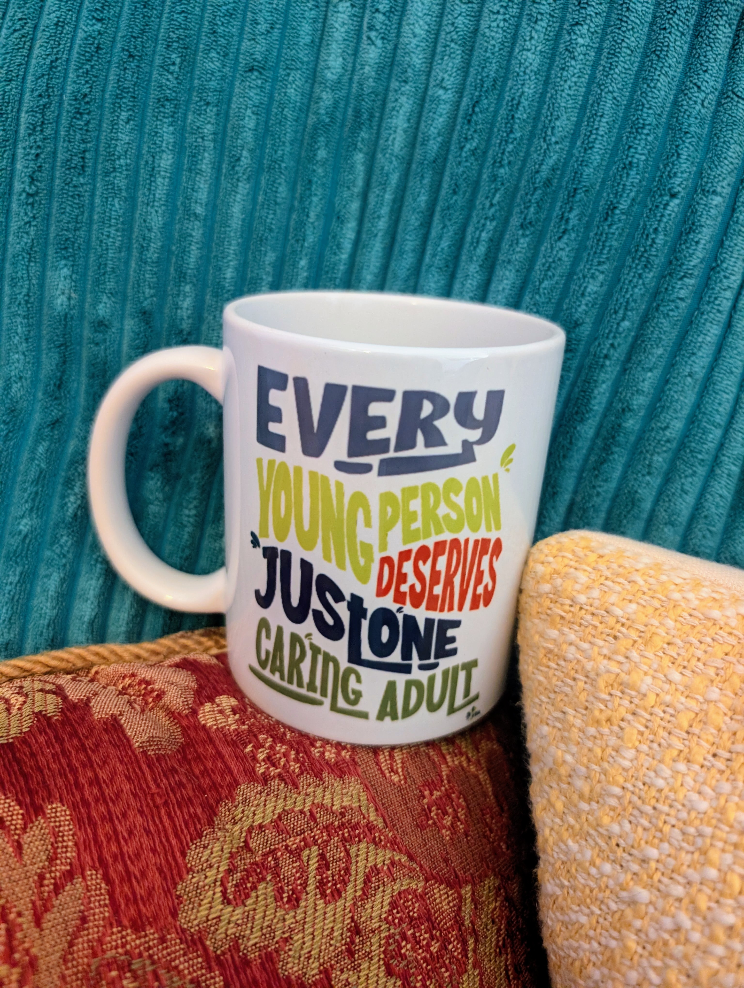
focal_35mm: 24
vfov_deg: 71.5
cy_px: 494
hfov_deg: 56.9
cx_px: 372
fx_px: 686
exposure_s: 1/93.2
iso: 2032
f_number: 1.68
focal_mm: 6.9
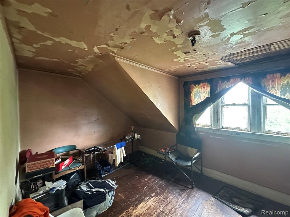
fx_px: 117
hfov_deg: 102.1
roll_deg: +1.2
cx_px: 145
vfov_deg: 85.7
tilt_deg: -0.5
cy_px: 108
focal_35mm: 14
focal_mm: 2.22
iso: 1250
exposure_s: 1/60
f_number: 2.2
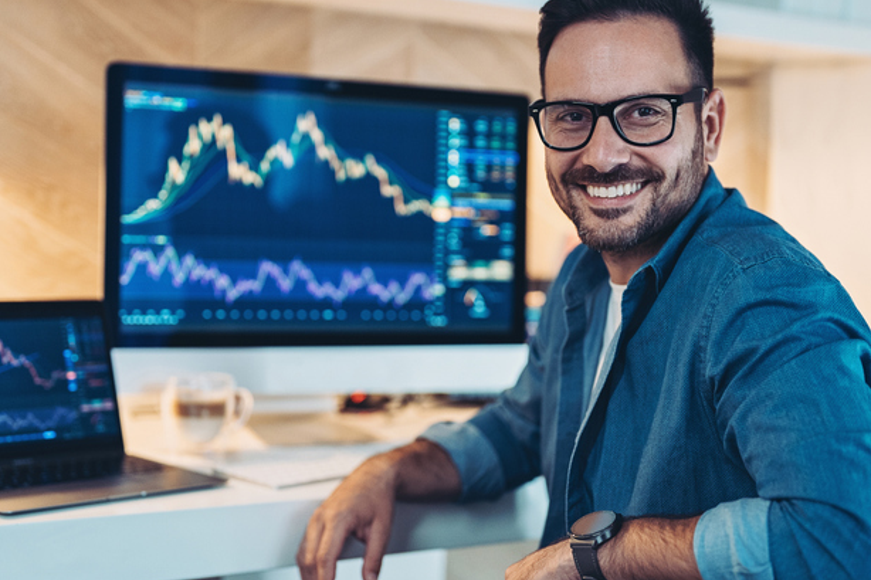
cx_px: 410
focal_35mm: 59
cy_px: 303
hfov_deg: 33.9
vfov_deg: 23.0
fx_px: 1427
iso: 1250
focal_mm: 50
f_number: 1.8
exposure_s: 1/320
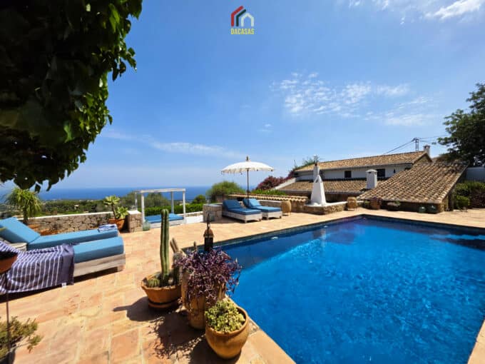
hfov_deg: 106.2
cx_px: 242
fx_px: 182
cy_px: 182
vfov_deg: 89.9
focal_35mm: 13
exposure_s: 1/3647
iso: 40
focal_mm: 2.2
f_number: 1.9
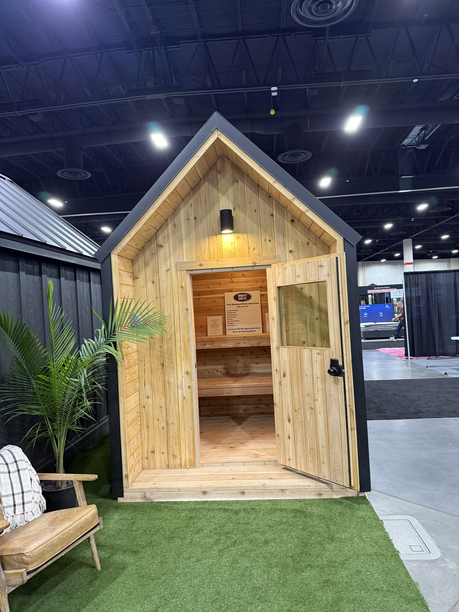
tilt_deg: +0.7
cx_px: 230
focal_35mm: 24
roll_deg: +1.6
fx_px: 424
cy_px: 306
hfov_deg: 56.8
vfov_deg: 71.6
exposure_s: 1/60
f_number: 1.78
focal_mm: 6.76
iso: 250
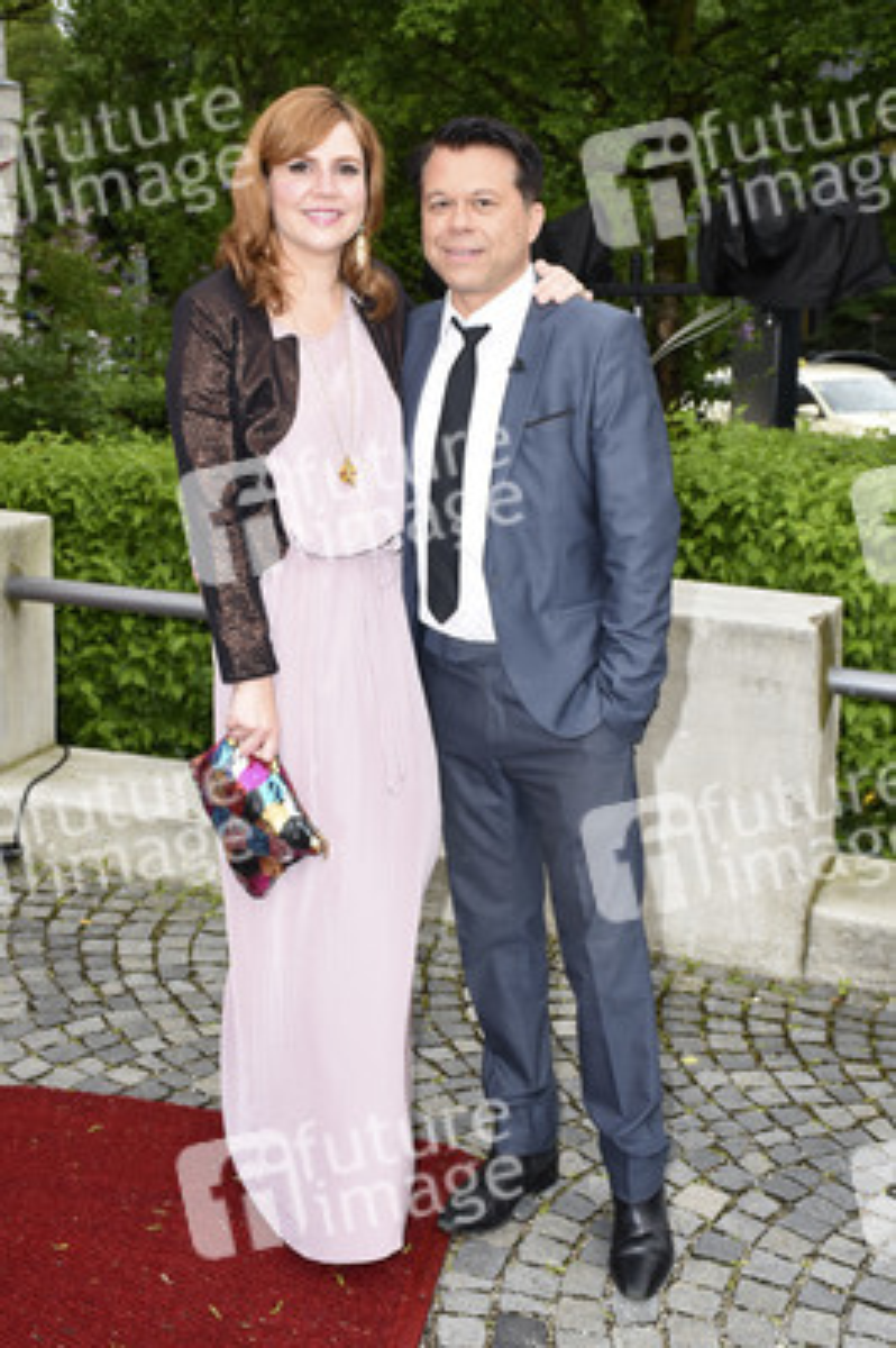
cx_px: 448
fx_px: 1683
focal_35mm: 45
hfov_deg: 29.8
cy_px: 674
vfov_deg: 43.6
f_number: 5.6
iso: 400
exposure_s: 1/125
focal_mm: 30
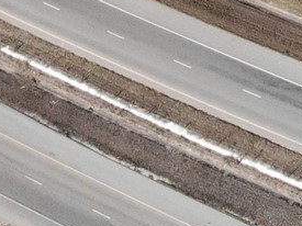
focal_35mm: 179
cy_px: -455
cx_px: 992
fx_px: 1561
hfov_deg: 8.6
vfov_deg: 7.3
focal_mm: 4.5
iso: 400
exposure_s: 1/320
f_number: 2.8
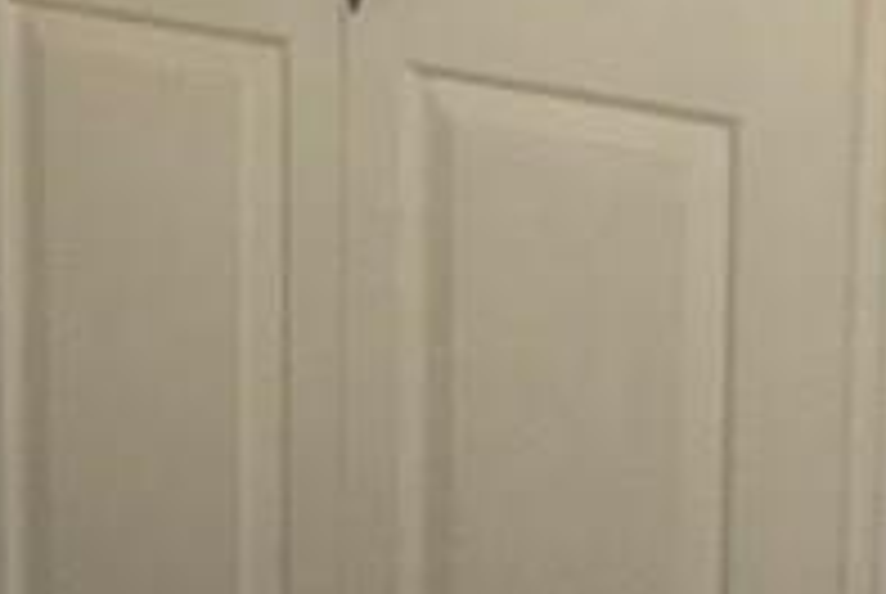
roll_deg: +0.8
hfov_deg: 13.5
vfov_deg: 9.0
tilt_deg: -11.7
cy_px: -122
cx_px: 153
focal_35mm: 151
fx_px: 3722
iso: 64
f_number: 1.8
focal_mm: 3.99
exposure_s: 1/16
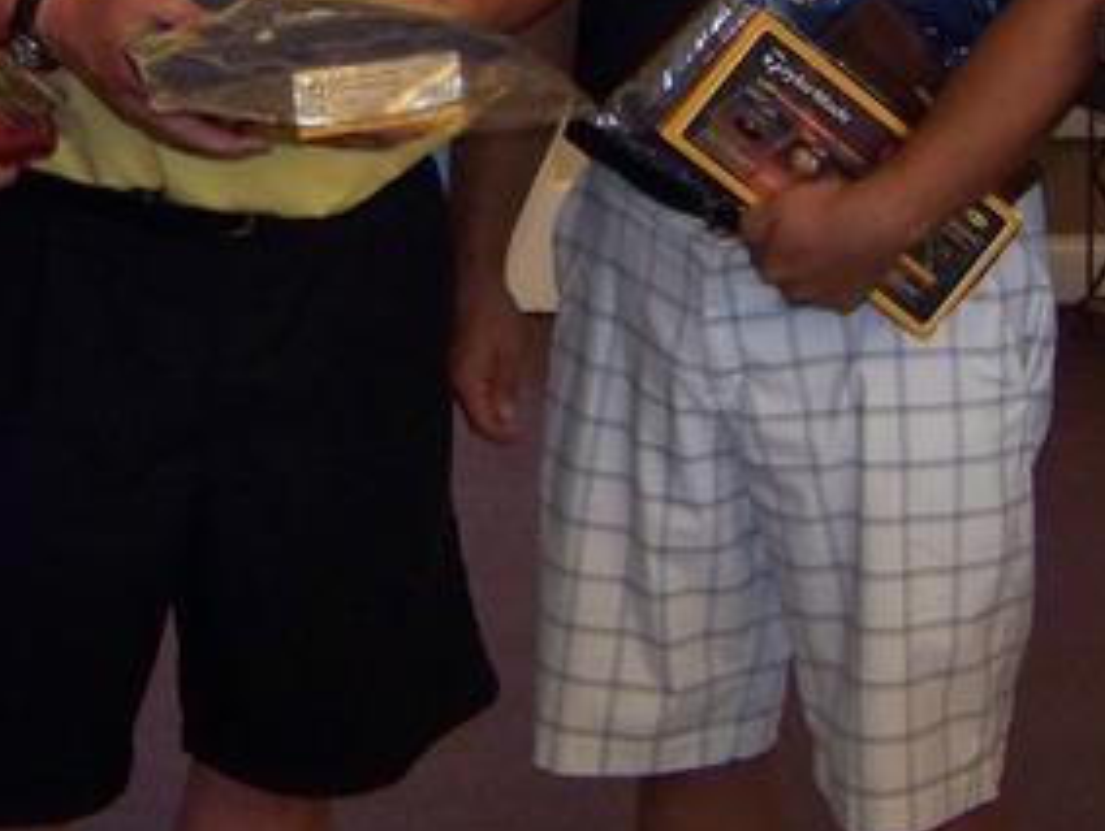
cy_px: -158
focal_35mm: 121
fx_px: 3867
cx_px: 586
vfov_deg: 12.0
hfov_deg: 16.3
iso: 200
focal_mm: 7.6
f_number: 2.8
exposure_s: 1/30
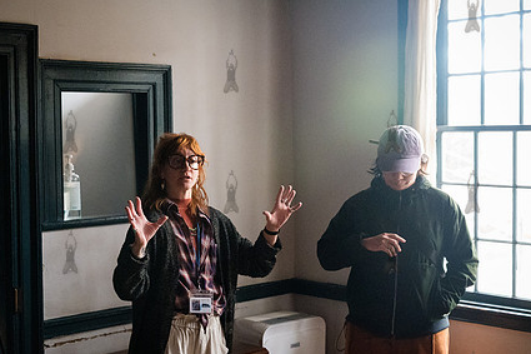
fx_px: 826
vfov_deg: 24.2
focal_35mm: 56
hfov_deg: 35.6
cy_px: 191
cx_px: 230
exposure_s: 1/320
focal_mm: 41
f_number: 2.8
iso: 12800
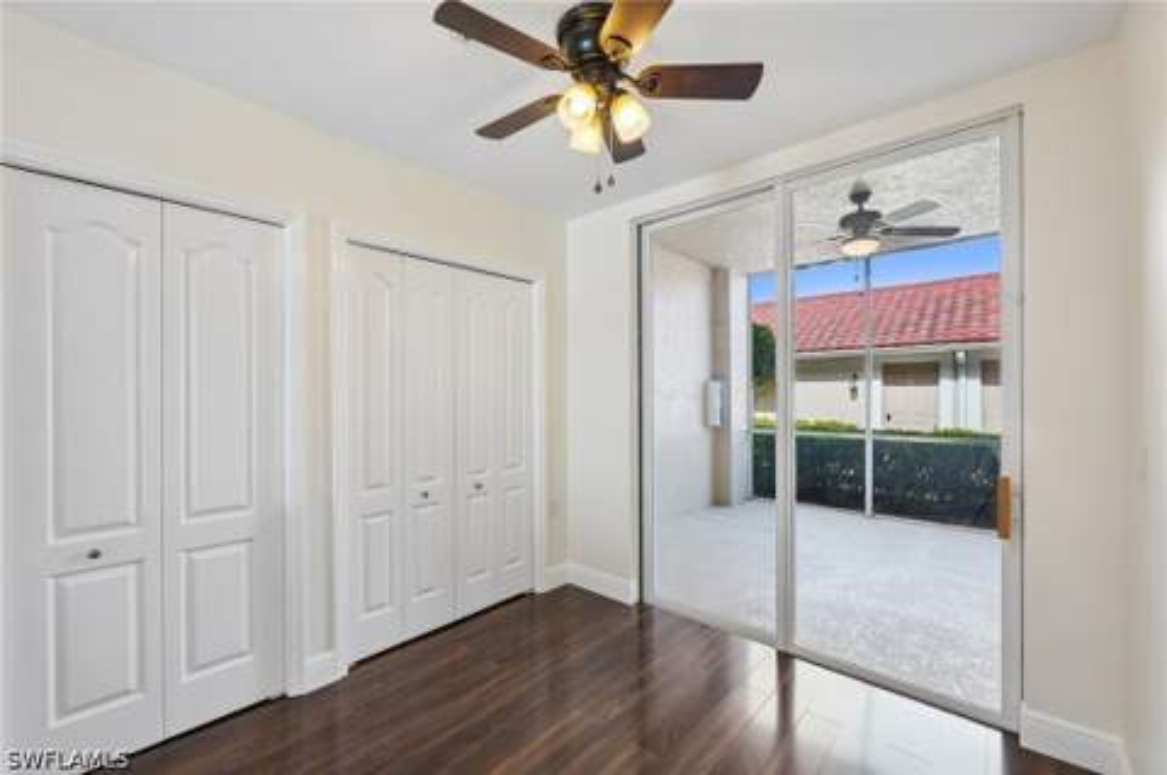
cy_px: 388
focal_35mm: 14
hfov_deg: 104.3
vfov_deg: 81.1
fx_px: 453
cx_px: 584
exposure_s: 1/30
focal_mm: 14
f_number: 8
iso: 400
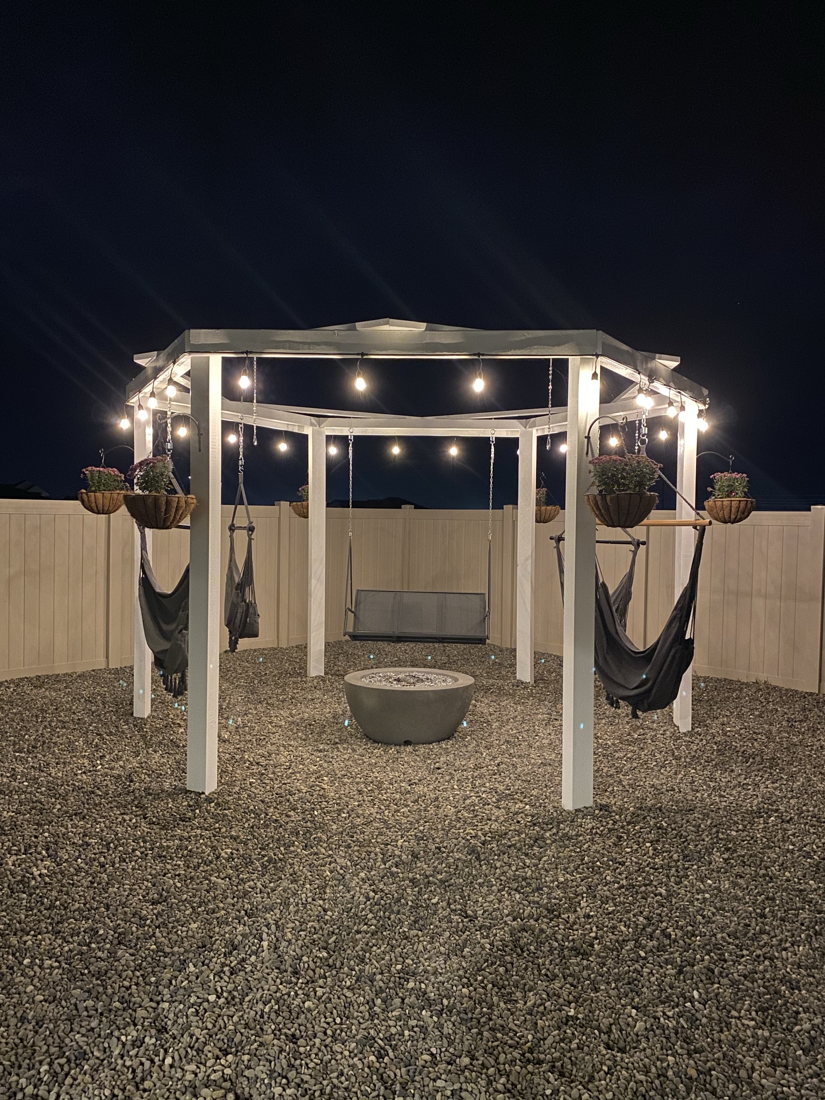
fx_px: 826
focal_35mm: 26
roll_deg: -1.5
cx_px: 412
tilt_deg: -1.0
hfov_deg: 53.1
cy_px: 550
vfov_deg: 67.3
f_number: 1.8
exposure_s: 1/15
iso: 500
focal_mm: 4.25
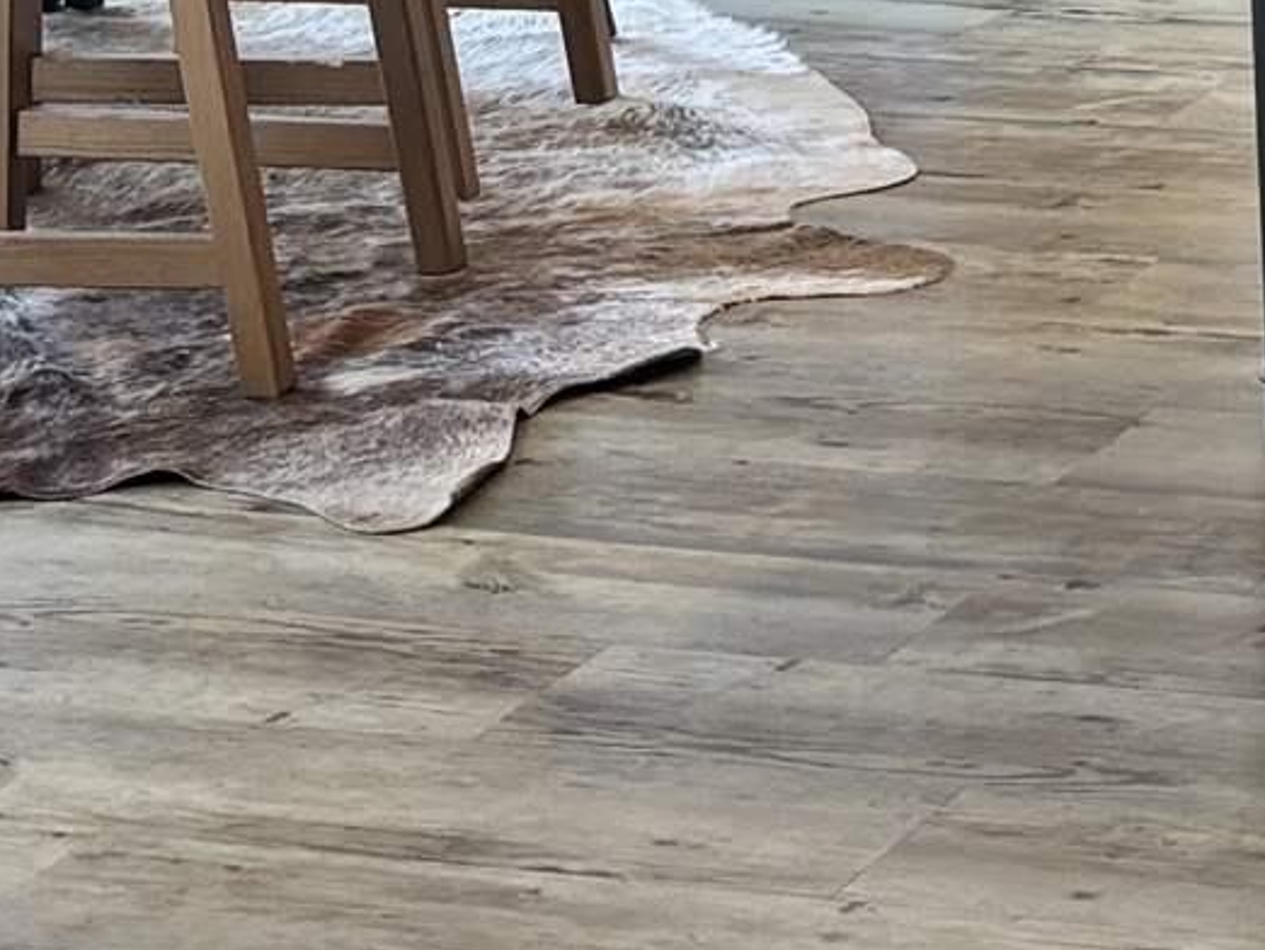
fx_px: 5594
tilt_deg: -3.7
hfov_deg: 11.8
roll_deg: +0.5
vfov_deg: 9.0
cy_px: -1054
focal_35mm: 153
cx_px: 2322
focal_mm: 5.96
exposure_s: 1/60
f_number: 1.6
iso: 80
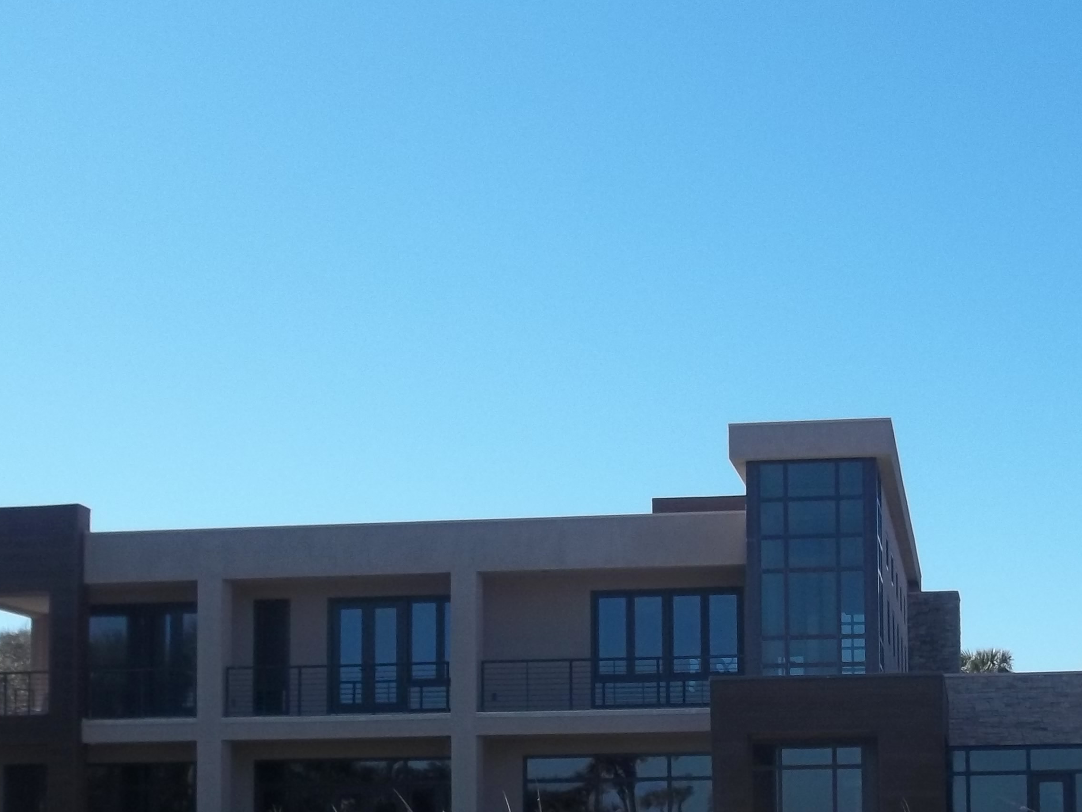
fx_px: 1938
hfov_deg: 30.7
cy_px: 712
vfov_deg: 23.1
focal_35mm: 62
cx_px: 805
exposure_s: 1/125
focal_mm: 5.9
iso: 64
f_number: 8
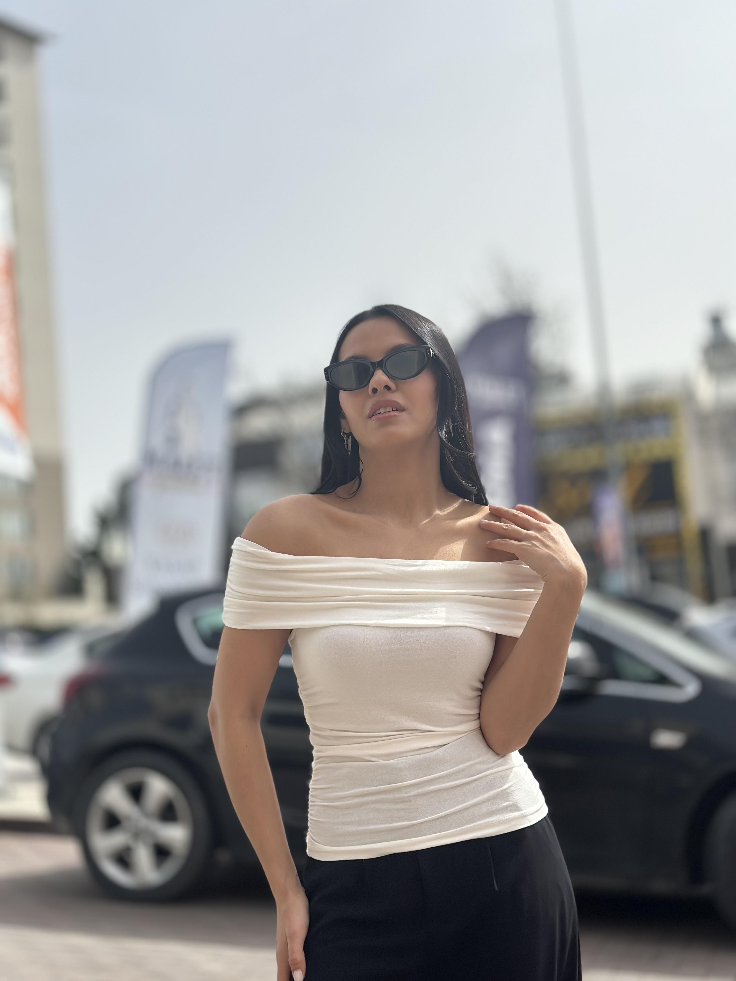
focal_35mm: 48
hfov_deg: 30.3
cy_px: 490
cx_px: 368
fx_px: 1361
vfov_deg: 39.7
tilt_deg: +6.8
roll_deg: +4.7
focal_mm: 6.86
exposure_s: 1/7092
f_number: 1.78
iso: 100
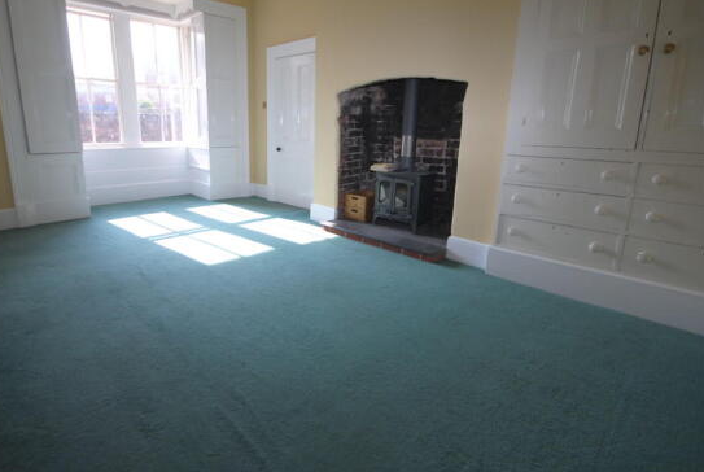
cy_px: 207
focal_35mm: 18
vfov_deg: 67.3
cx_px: 300
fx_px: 353
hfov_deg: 89.3
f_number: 4
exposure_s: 1/160
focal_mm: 10
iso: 200
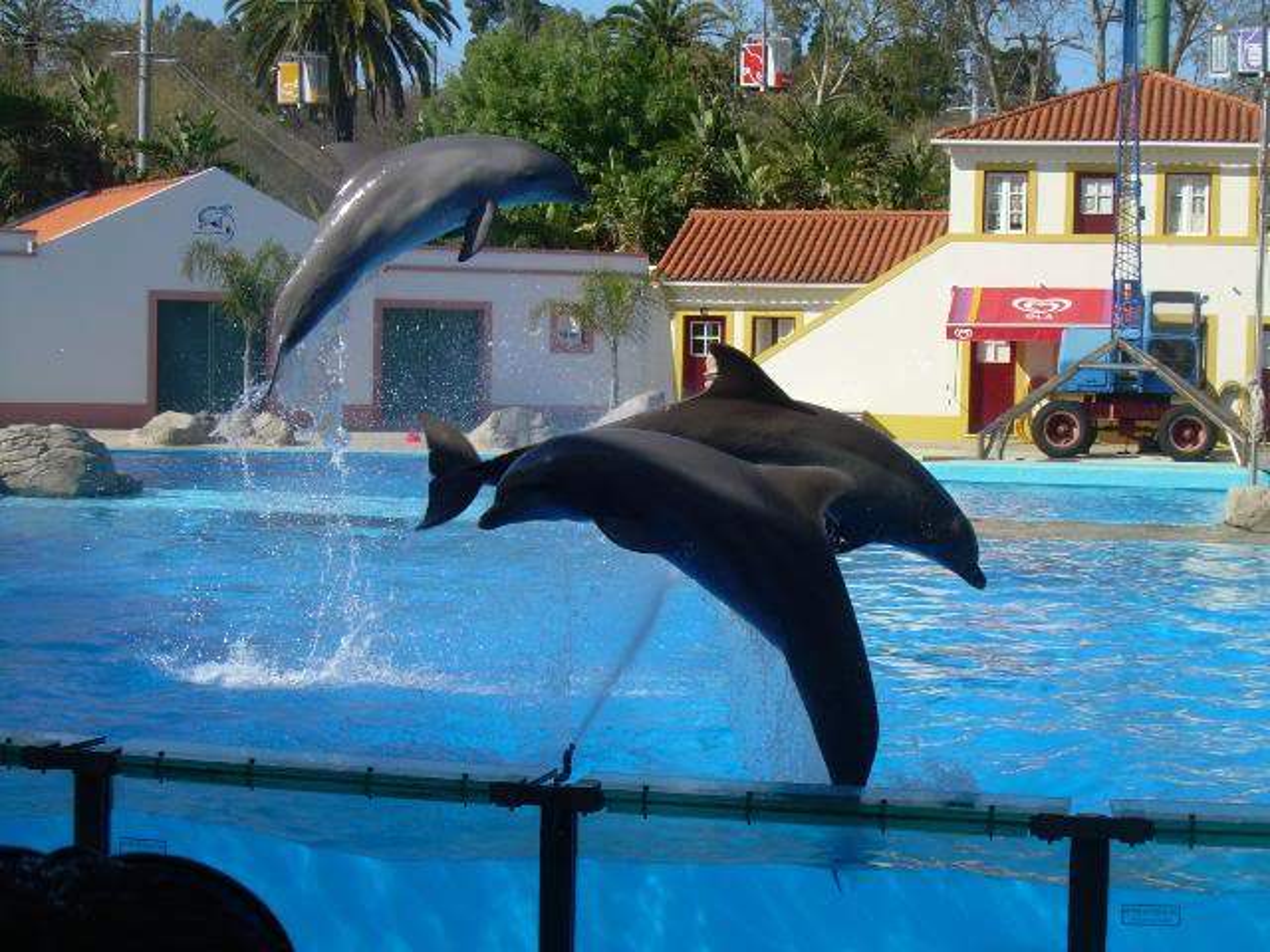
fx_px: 2678
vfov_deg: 20.2
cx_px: 635
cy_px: 476
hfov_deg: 26.7
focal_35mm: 73
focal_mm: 12.5
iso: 50
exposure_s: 1/297
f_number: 6.3
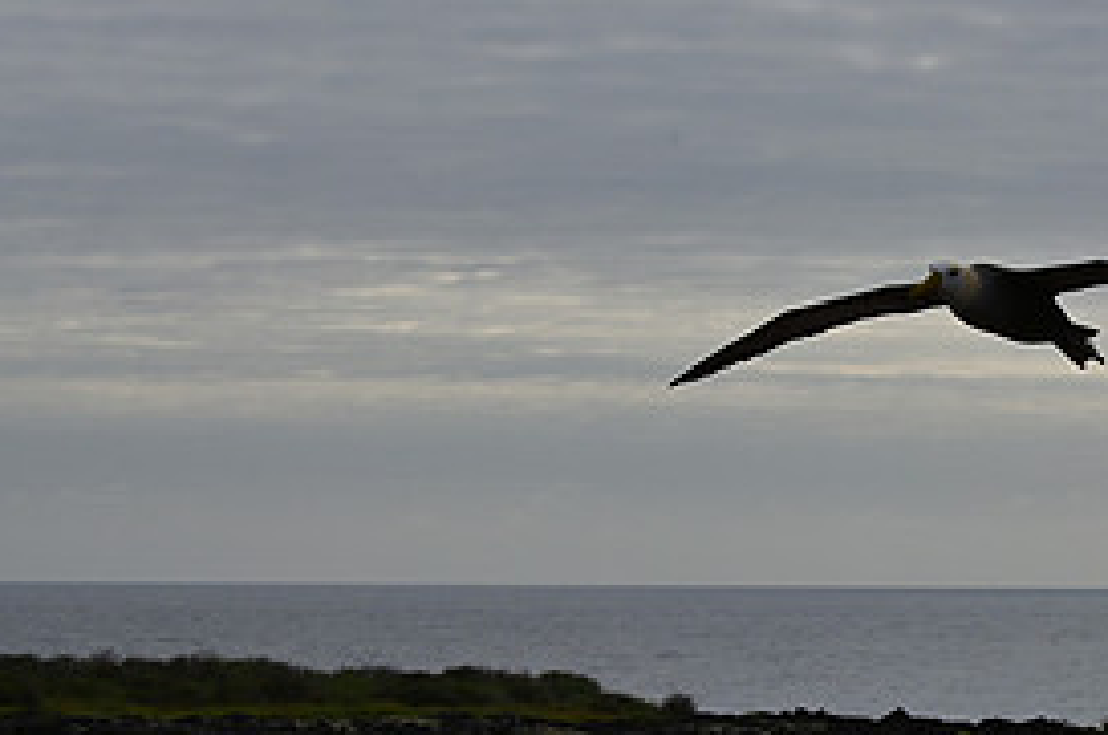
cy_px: 455
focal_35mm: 166
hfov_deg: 12.3
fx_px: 5100
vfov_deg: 8.2
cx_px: 1043
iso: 200
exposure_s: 1/1000
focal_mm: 78
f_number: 13
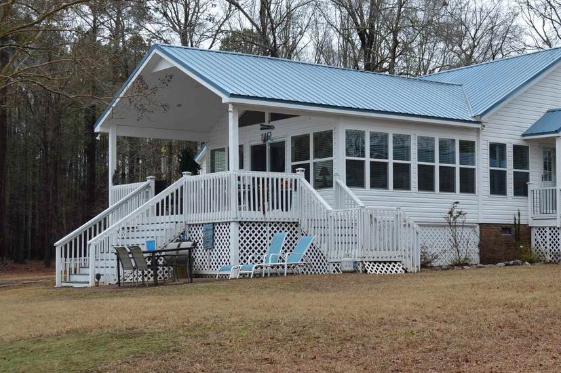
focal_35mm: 65
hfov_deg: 30.7
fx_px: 1012
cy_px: 200
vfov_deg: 20.9
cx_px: 385
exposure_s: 1/200
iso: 100
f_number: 7.1
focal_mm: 28
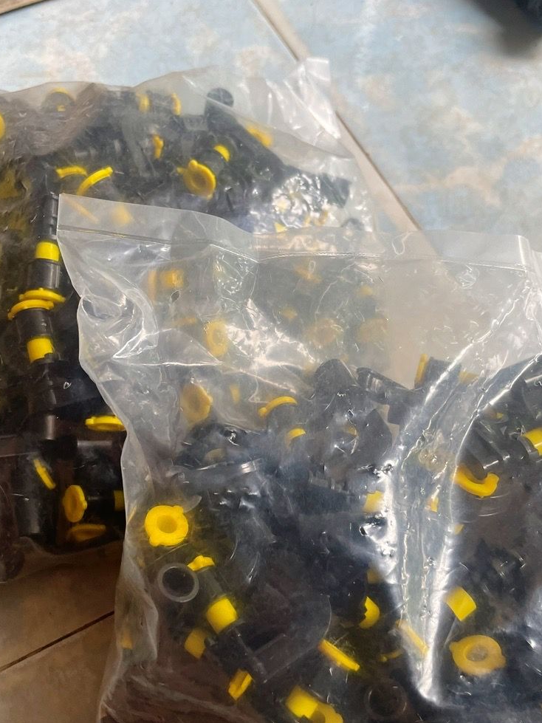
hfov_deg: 41.7
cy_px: 425
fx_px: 710
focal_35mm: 34
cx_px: 242
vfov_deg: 53.7
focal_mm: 4.2
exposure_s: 1/121
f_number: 1.6
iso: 100
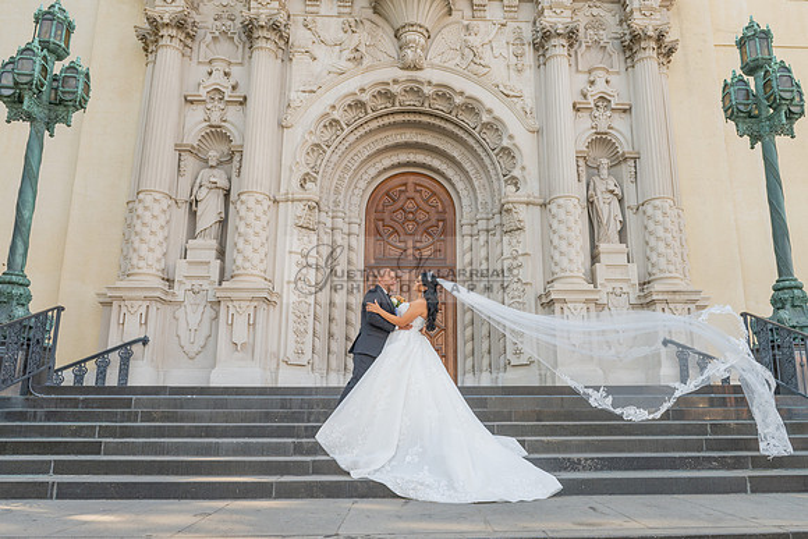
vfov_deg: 47.2
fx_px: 616
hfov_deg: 66.4
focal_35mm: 27
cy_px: 273
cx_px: 435
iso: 400
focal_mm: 24
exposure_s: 1/250
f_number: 5.6
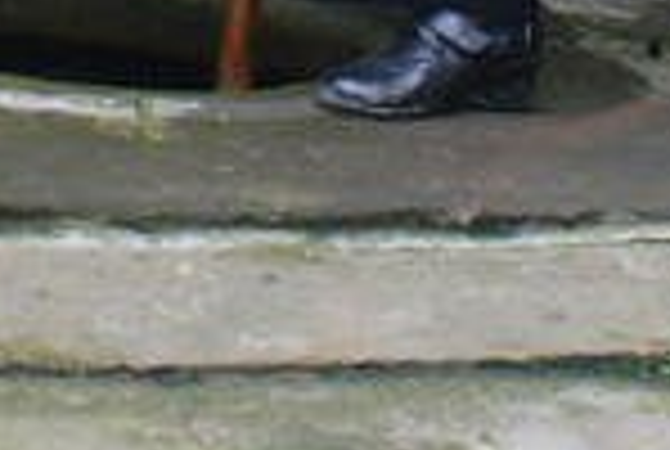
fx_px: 2704
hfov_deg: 14.1
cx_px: 324
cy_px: -146
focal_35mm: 145
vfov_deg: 9.3
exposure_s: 1/40
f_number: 4.5
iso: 100
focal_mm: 24
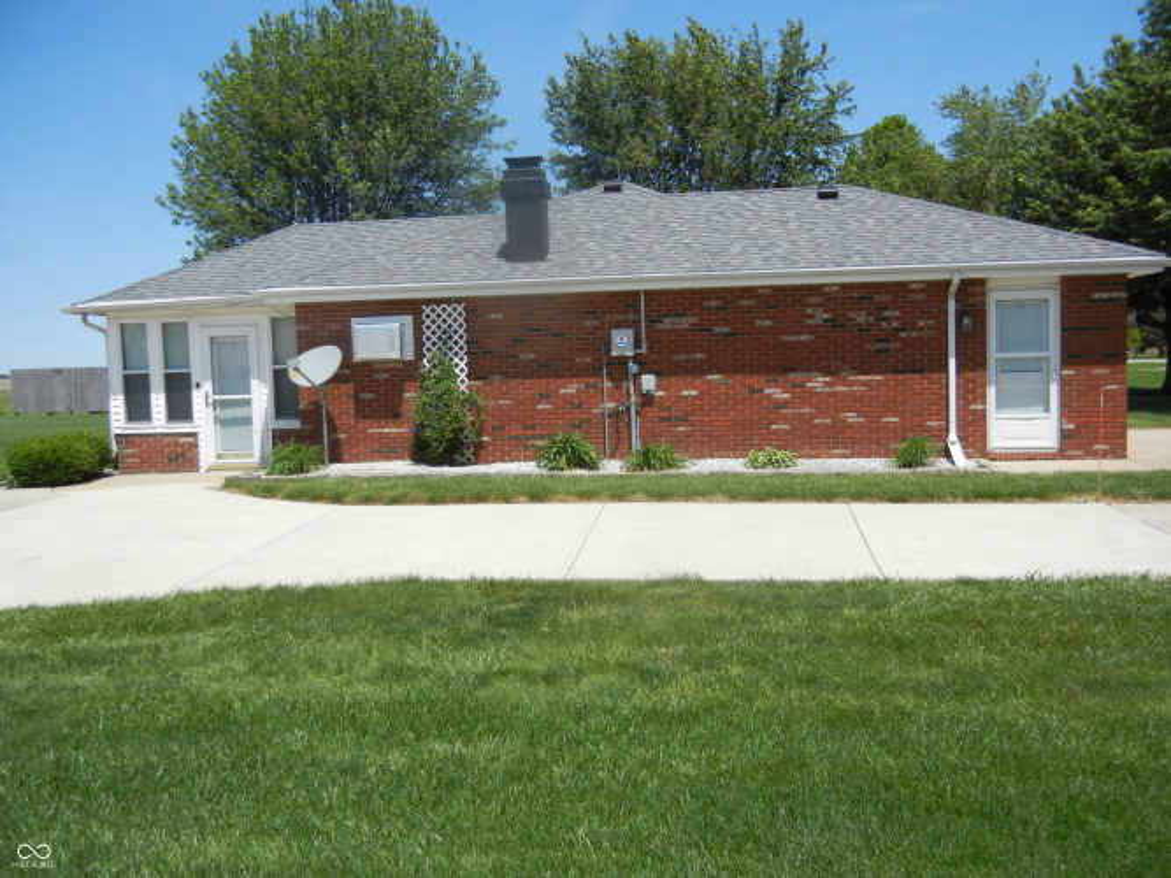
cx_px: 586
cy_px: 439
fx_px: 1150
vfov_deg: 41.8
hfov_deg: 54.0
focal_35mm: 34
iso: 160
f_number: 7.2
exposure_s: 1/454
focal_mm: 6.2
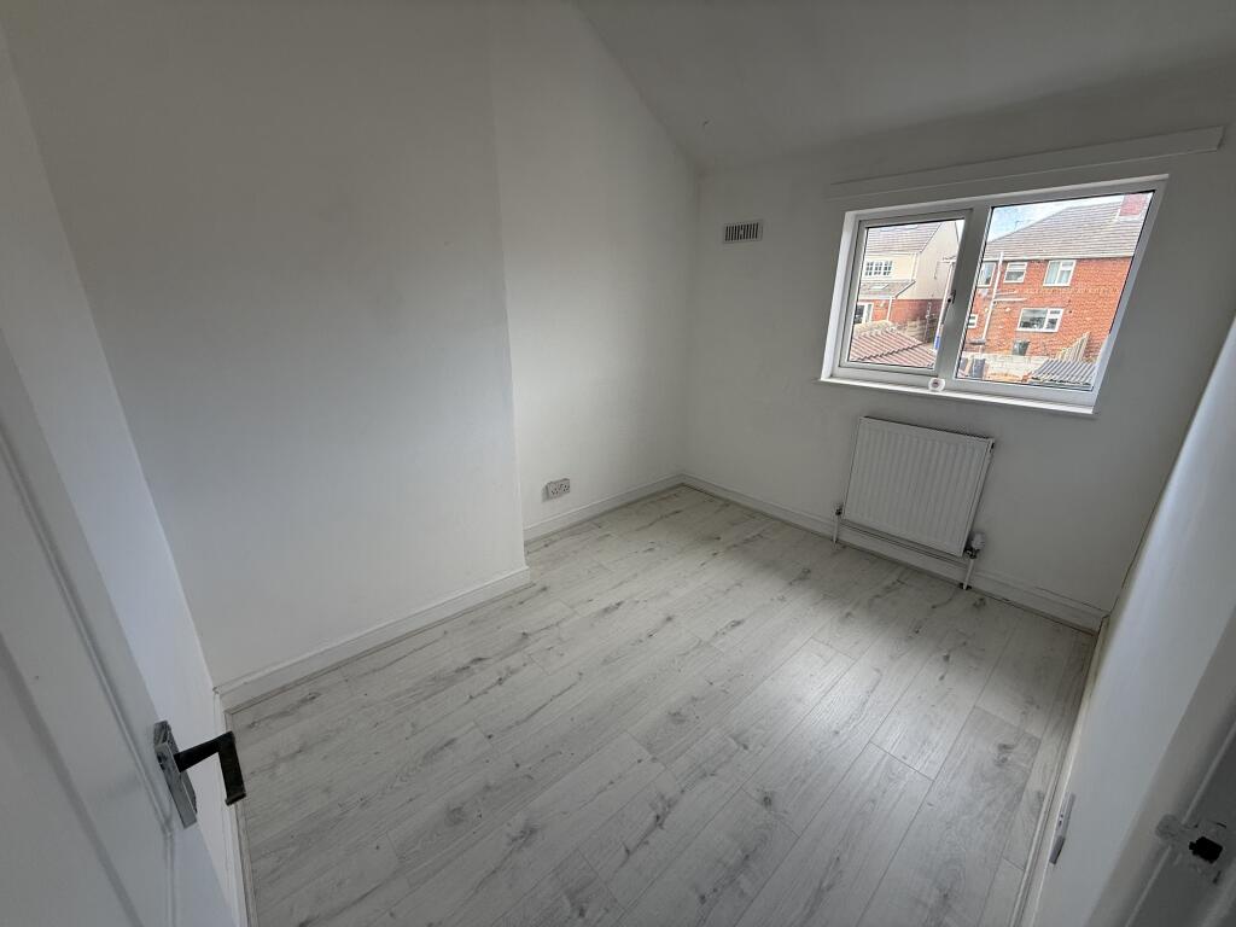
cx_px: 618
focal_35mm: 14
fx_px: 500
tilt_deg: -18.6
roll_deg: -0.6
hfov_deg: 102.1
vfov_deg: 85.7
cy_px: 464
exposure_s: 1/175
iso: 64
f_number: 2.2
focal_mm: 2.22
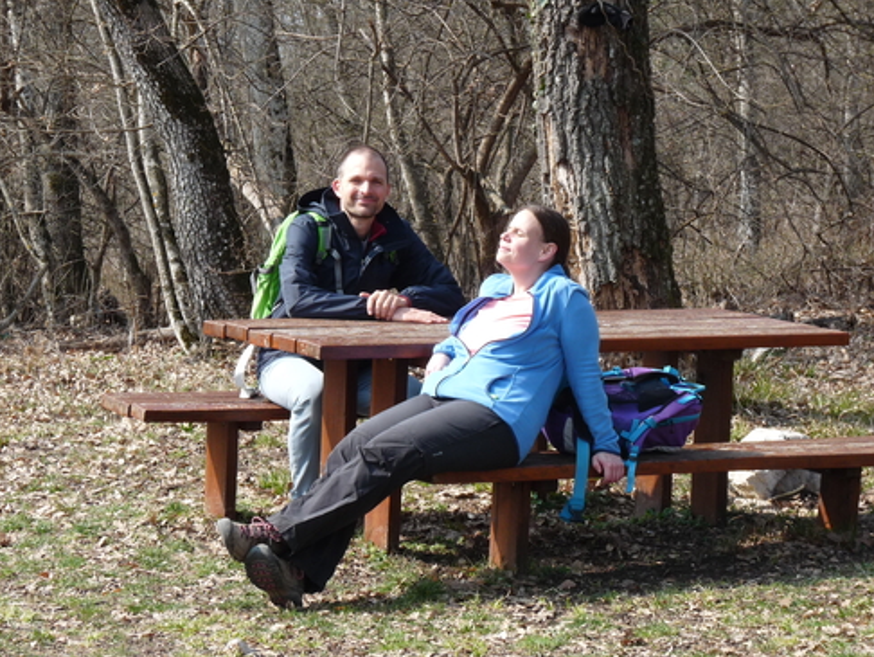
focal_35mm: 129
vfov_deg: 11.5
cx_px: 430
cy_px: 392
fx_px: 3259
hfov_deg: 15.3
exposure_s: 1/250
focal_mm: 17.4
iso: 100
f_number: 5
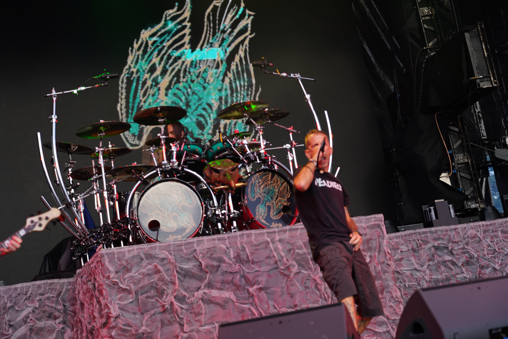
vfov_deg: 20.3
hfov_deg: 30.1
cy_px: 170
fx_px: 945
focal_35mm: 67
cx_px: 254
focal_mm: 67
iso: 160
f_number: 4
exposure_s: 1/80
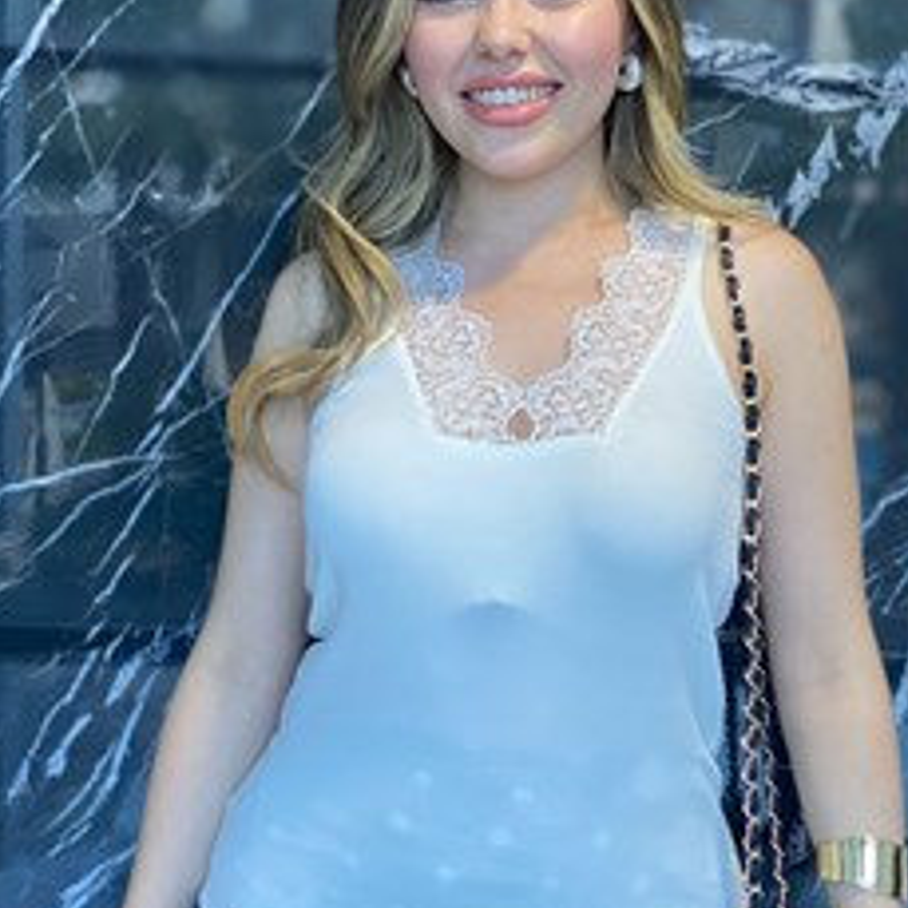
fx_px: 2463
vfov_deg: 20.9
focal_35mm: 83
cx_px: 508
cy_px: 486
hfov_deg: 20.9
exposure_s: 1/33
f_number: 2
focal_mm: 6
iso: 160
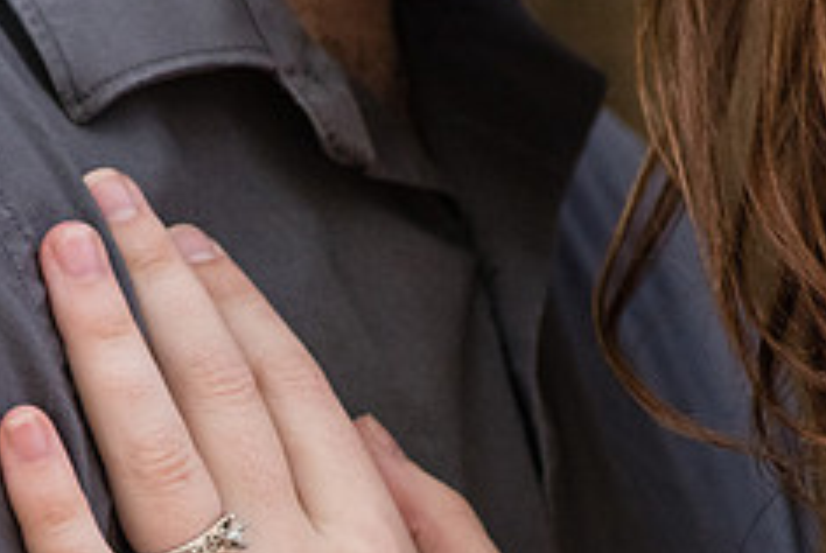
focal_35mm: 773
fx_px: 17758
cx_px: 304
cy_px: 460
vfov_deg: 1.8
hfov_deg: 2.7
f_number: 5.3
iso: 1800
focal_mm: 210
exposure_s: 1/500
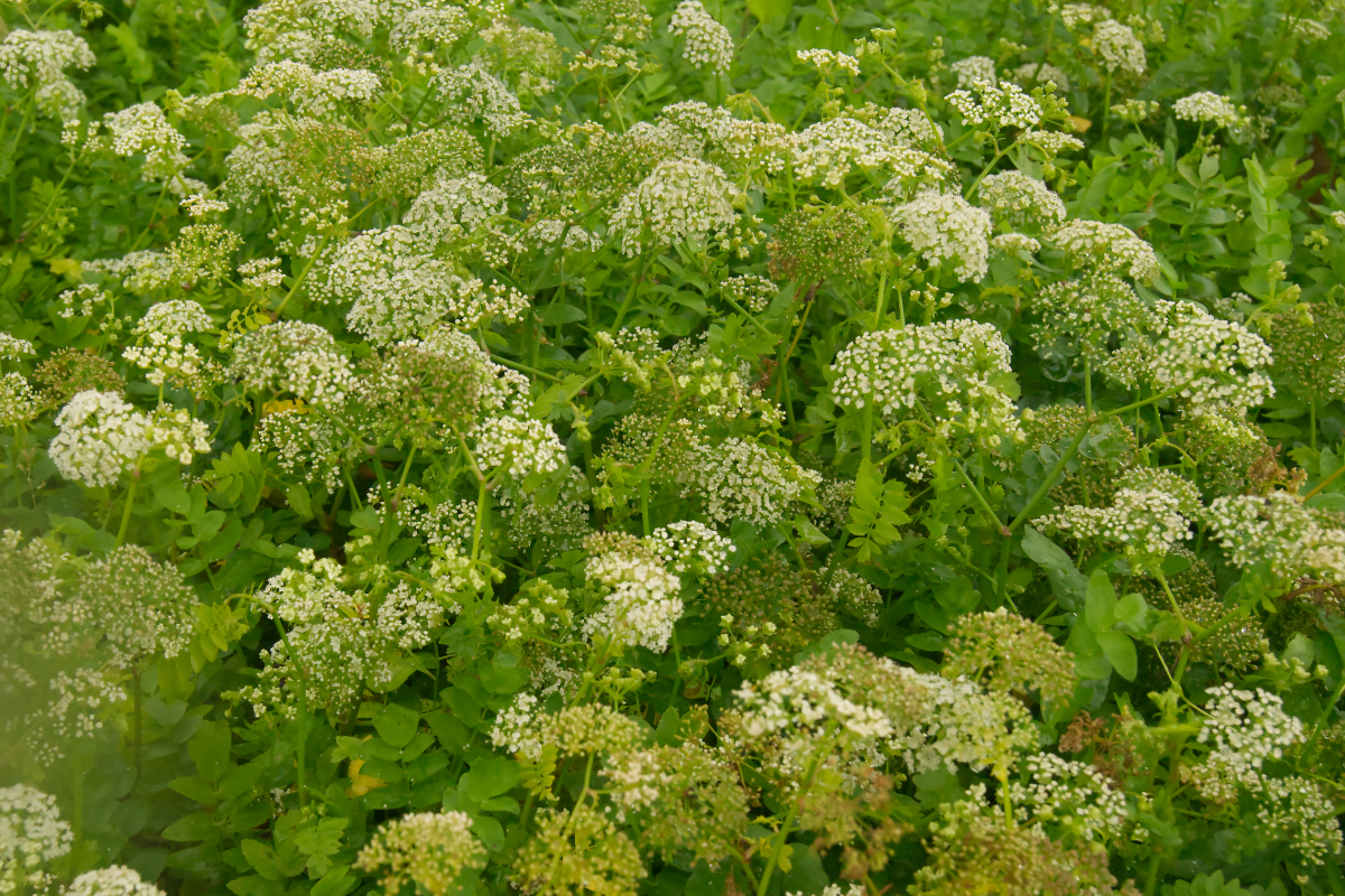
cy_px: 448
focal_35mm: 52
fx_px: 1961
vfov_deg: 25.8
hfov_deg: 37.9
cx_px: 672
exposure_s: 1/500
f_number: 10
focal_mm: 35
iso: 2000
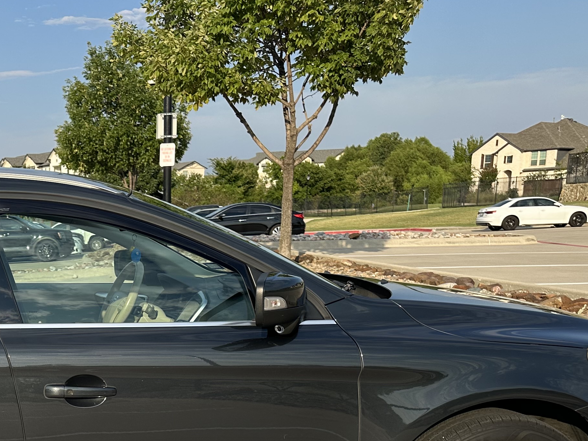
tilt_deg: -14.5
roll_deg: +2.2
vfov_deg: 26.0
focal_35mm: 53
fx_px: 900
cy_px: 447
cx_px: 16
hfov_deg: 33.5
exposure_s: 1/3058
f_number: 1.78
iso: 80
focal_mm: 6.86
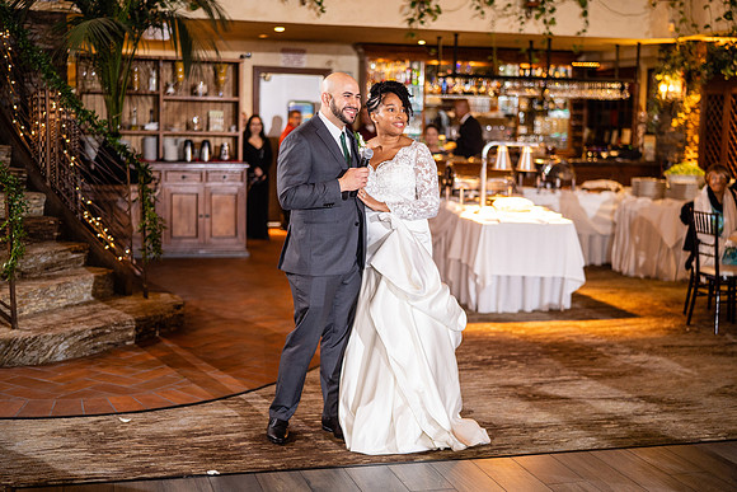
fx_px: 1077
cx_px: 388
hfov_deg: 37.8
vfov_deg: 25.7
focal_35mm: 53
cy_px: 244
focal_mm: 50
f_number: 1.4
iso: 1000
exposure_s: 1/250
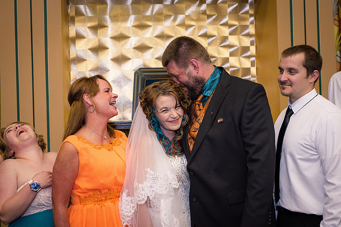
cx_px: 170
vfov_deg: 27.0
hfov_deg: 39.6
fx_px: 474
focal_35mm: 50
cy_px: 114
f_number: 5
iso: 800
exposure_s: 1/125
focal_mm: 50
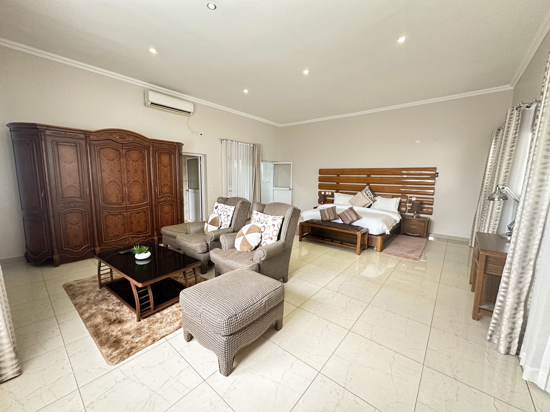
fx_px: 222
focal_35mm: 14
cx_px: 275
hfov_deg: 102.1
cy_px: 206
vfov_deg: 85.7
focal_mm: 2.22
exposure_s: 1/60
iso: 640
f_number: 2.2
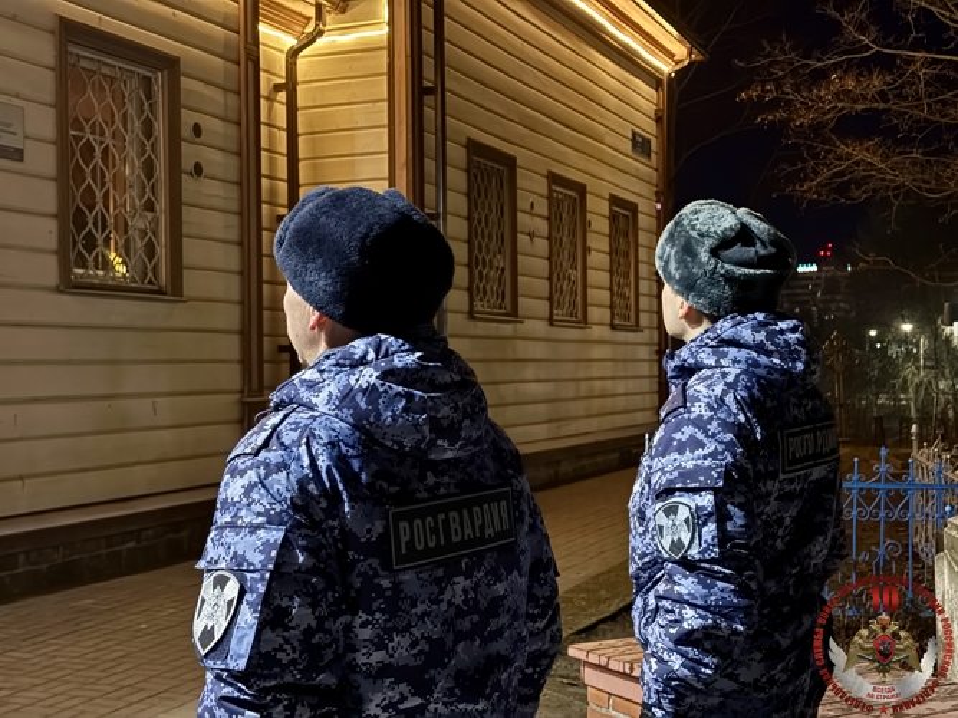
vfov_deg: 30.3
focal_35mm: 48
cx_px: 479
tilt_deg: -0.7
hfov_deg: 39.7
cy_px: 359
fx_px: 1328
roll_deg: +0.6
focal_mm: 6.76
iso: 640
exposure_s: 1/14
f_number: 1.78
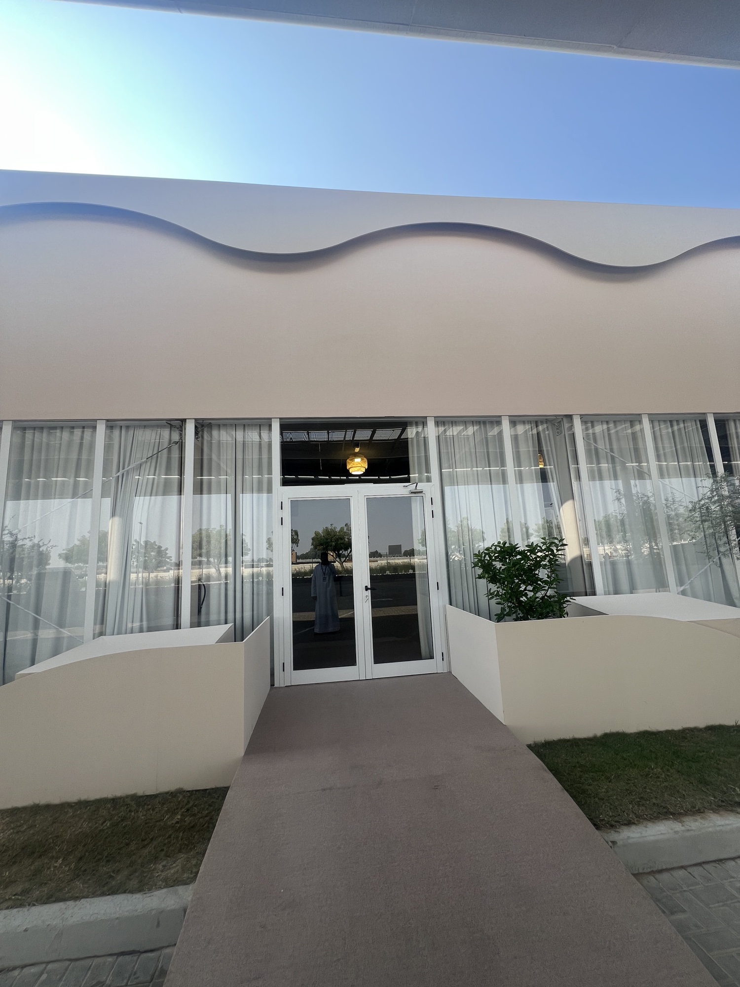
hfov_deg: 89.9
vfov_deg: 106.2
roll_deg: +2.3
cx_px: 370
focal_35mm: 13
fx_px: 371
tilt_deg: +9.8
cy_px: 494
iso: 32
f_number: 1.8
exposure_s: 1/377
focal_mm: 1.57
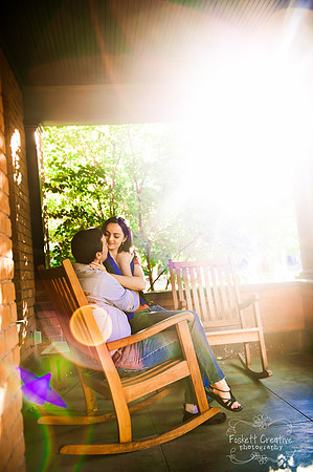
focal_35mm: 35
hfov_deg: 37.8
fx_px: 457
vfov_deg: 54.5
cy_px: 236
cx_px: 156
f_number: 2.8
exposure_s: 1/200
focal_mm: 35
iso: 500
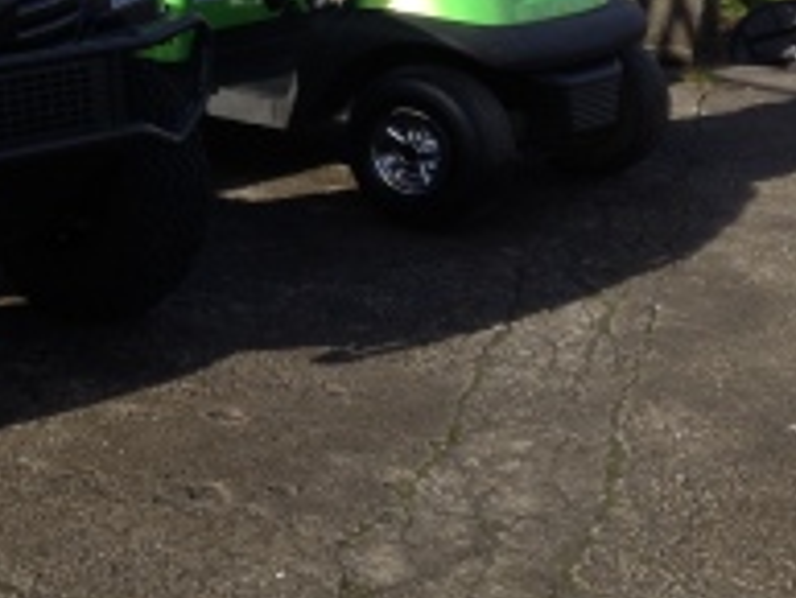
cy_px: -115
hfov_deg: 20.2
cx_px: -54
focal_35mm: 93
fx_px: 2140
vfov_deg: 15.4
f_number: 2.4
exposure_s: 1/1042
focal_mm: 4.28
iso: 50
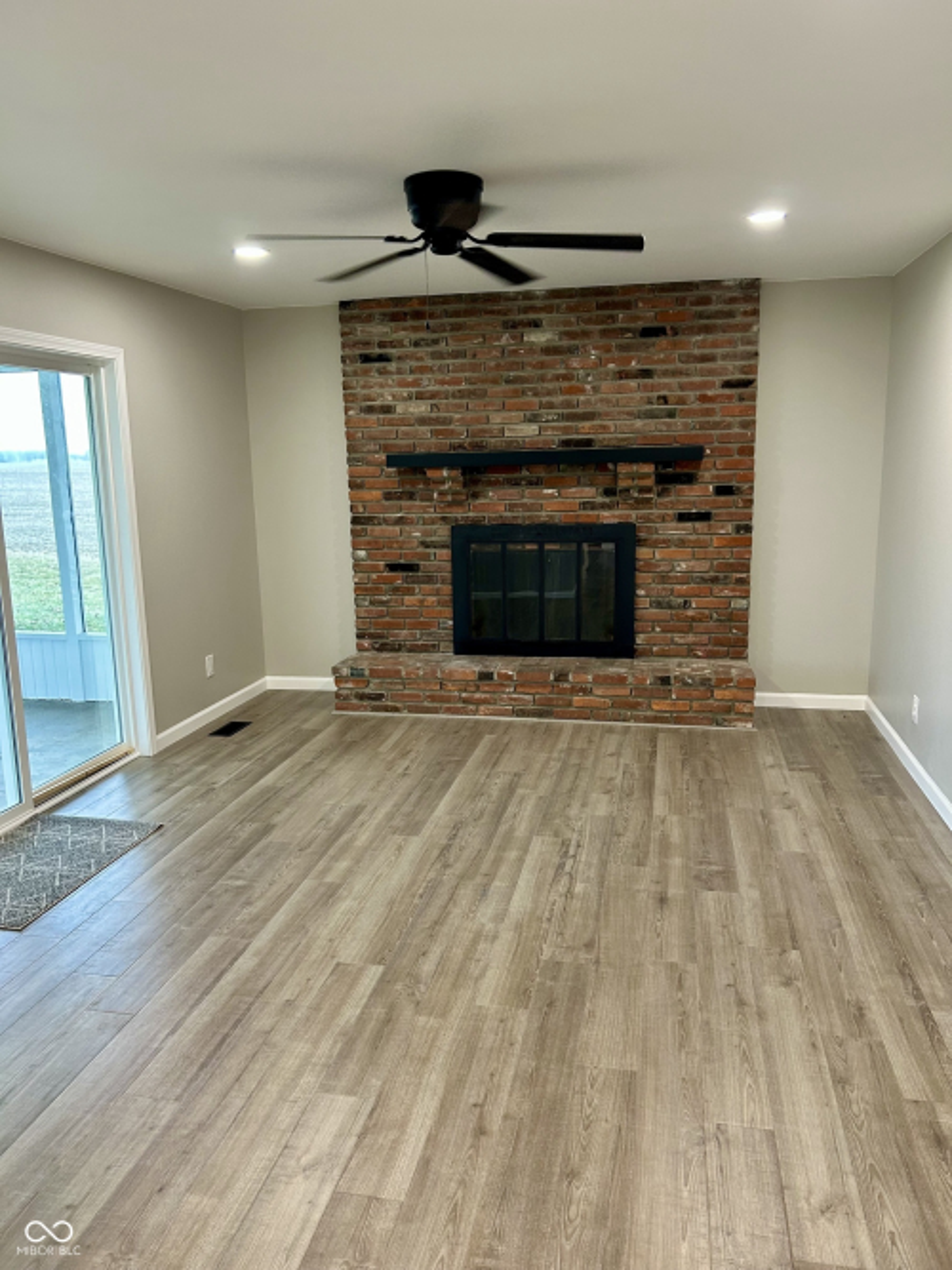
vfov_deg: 67.3
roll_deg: +0.7
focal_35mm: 26
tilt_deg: -10.2
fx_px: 954
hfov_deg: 53.0
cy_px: 635
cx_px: 476
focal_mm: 5.7
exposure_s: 1/60
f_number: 1.5
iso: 160
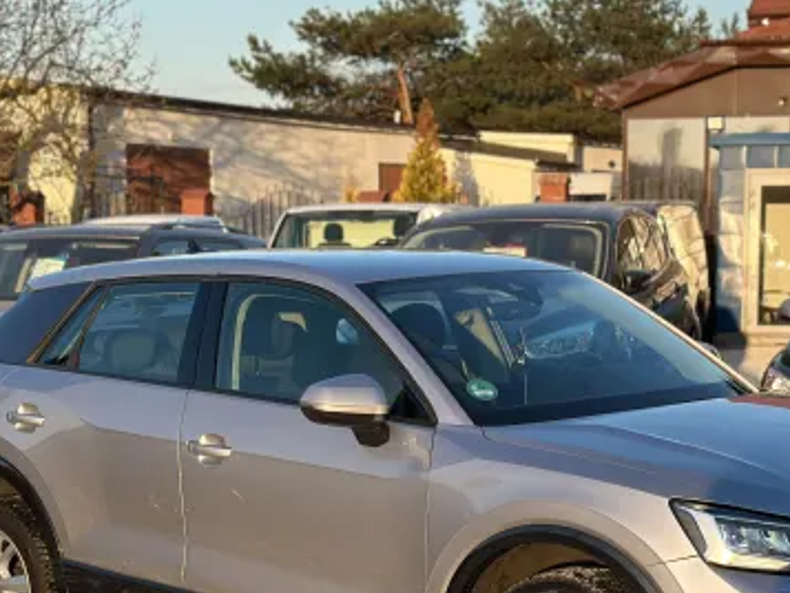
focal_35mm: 86
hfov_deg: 22.7
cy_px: 469
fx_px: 1963
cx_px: 469
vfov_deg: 17.1
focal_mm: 6.86
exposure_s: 1/1376
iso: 80
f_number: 1.78
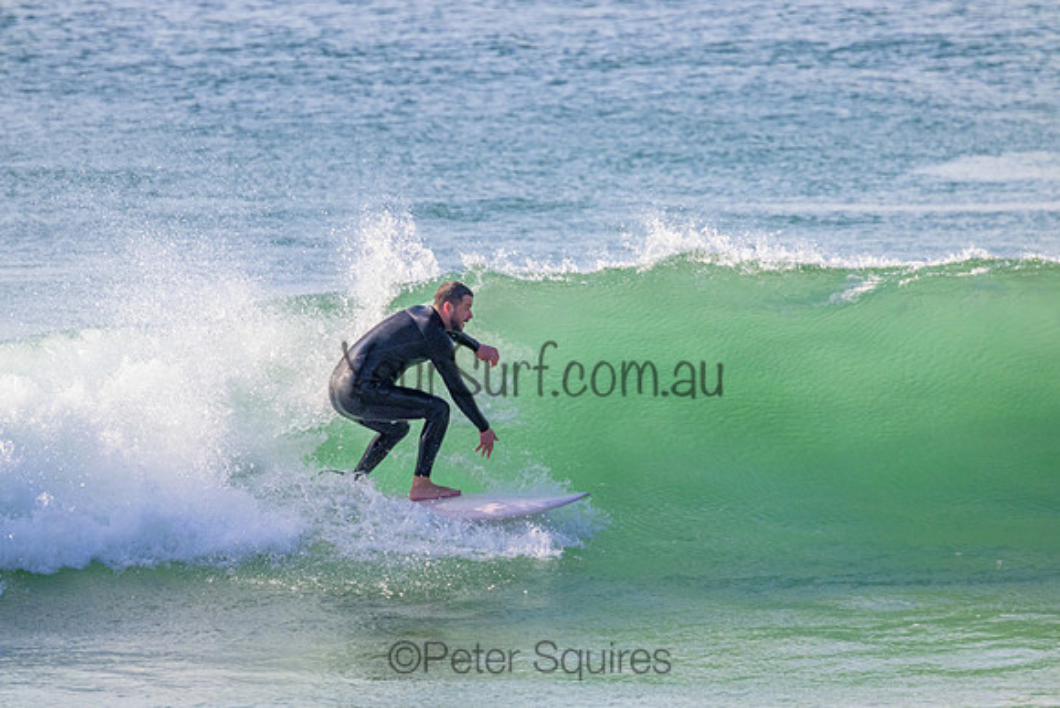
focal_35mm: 800
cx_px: 530
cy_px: 354
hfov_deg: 2.6
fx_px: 23560
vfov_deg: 1.7
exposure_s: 1/2000
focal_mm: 800
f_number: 11
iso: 2500
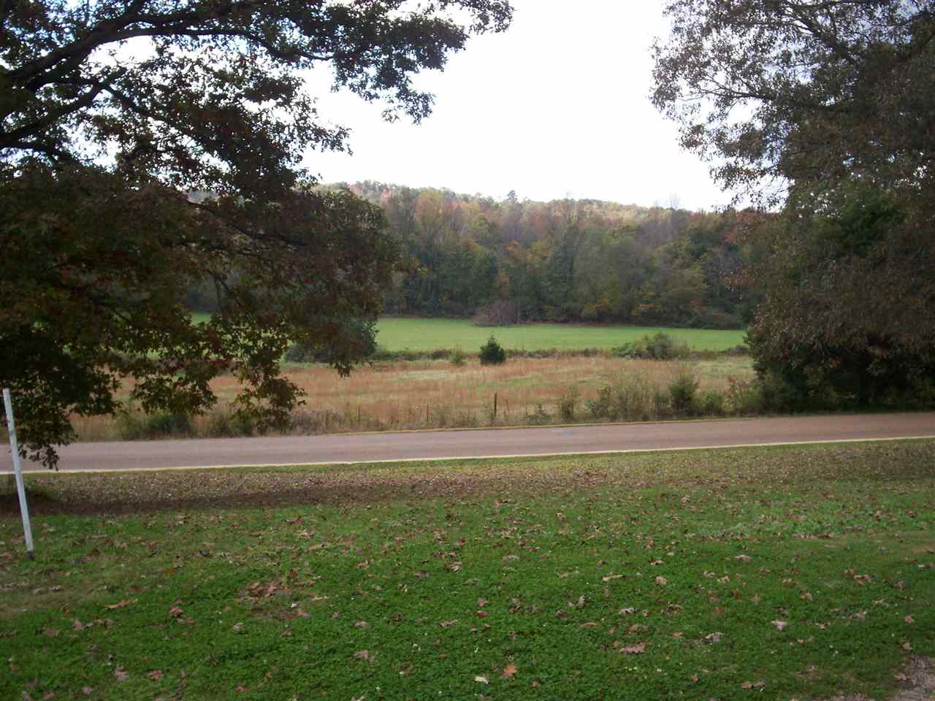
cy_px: 350
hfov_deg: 51.4
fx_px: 972
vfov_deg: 39.7
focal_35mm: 36
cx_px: 468
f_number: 4.5
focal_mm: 5.9
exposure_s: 1/230
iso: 100
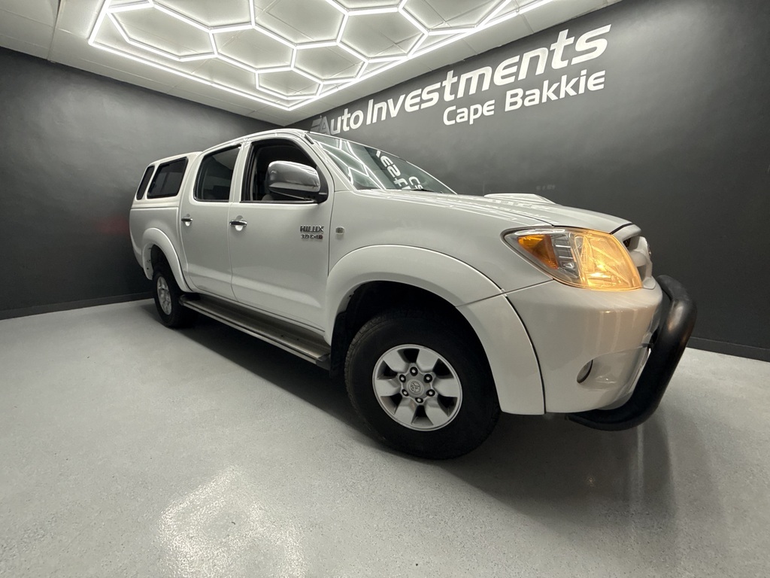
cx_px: 385
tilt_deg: -10.5
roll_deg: +0.5
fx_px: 311
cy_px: 289
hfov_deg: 102.1
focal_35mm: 14
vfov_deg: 85.7
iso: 200
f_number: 2.2
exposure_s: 1/99
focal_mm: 2.22
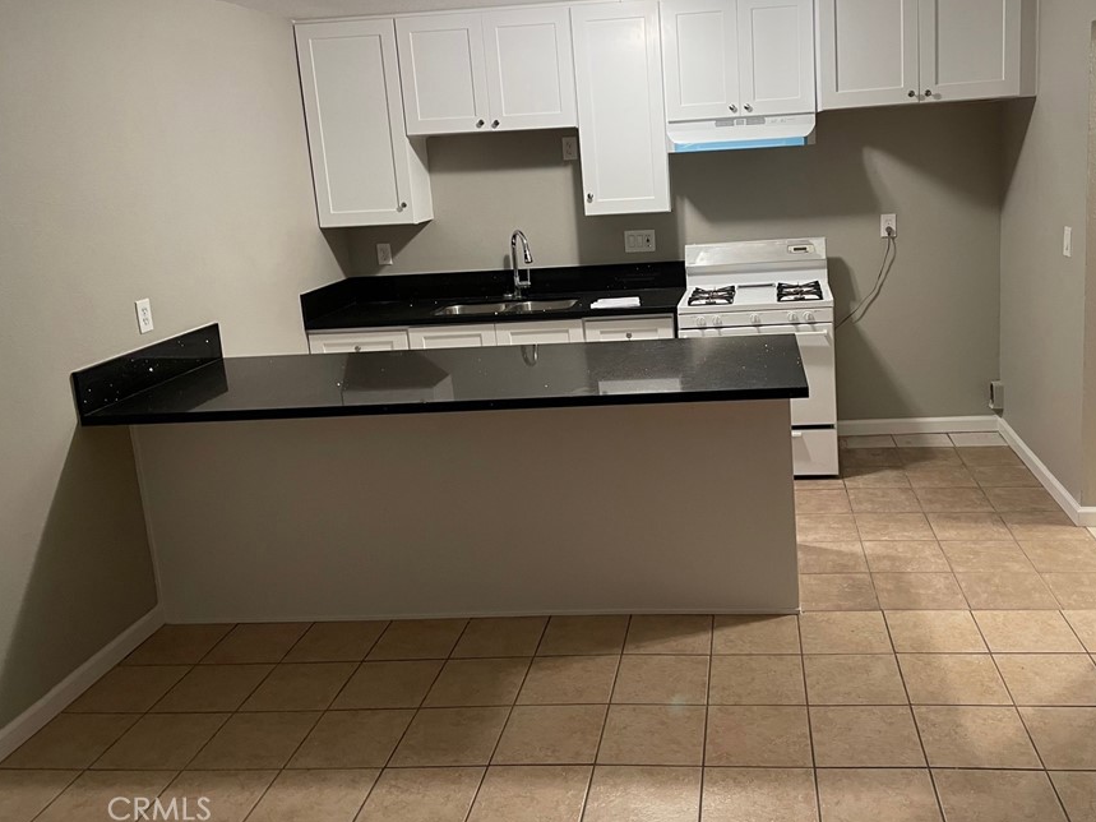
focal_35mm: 31
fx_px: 981
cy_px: 337
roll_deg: +4.3
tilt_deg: -10.2
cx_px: 644
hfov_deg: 58.0
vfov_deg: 45.2
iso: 160
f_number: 1.6
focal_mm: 4.2
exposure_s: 1/60
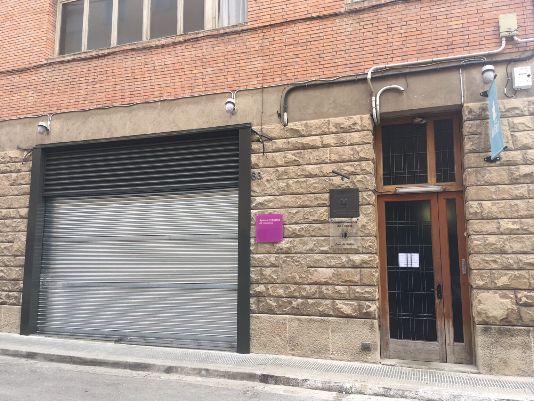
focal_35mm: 29
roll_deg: -0.4
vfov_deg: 48.2
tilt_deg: +6.5
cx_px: 267
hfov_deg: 61.7
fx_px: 447
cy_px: 200
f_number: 2.2
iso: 25
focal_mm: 4.15
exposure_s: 1/130
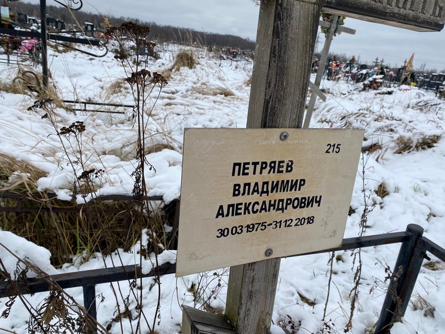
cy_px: 167
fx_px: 347
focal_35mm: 27
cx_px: 224
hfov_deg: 65.3
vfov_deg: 51.4
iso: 32
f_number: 1.8
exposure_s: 1/357
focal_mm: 4.25
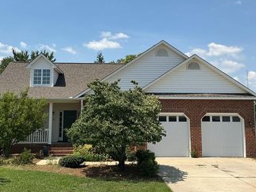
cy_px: 85
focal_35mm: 43
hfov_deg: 43.8
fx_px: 318
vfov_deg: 33.6
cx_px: 125
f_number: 1.8
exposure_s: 1/2538
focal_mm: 3
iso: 25
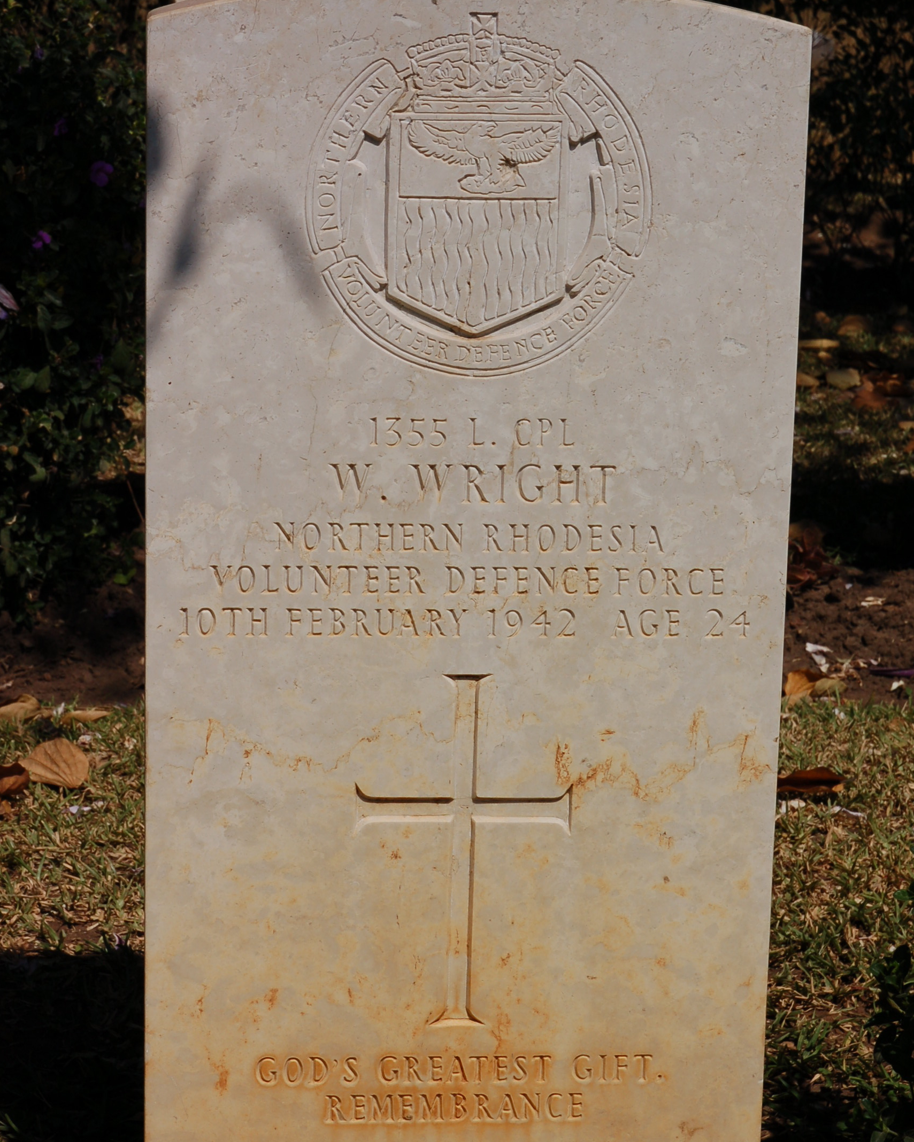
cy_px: 563
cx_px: 472
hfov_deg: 15.5
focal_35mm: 99
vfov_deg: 19.4
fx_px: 3348
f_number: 11
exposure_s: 1/500
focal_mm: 50
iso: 200
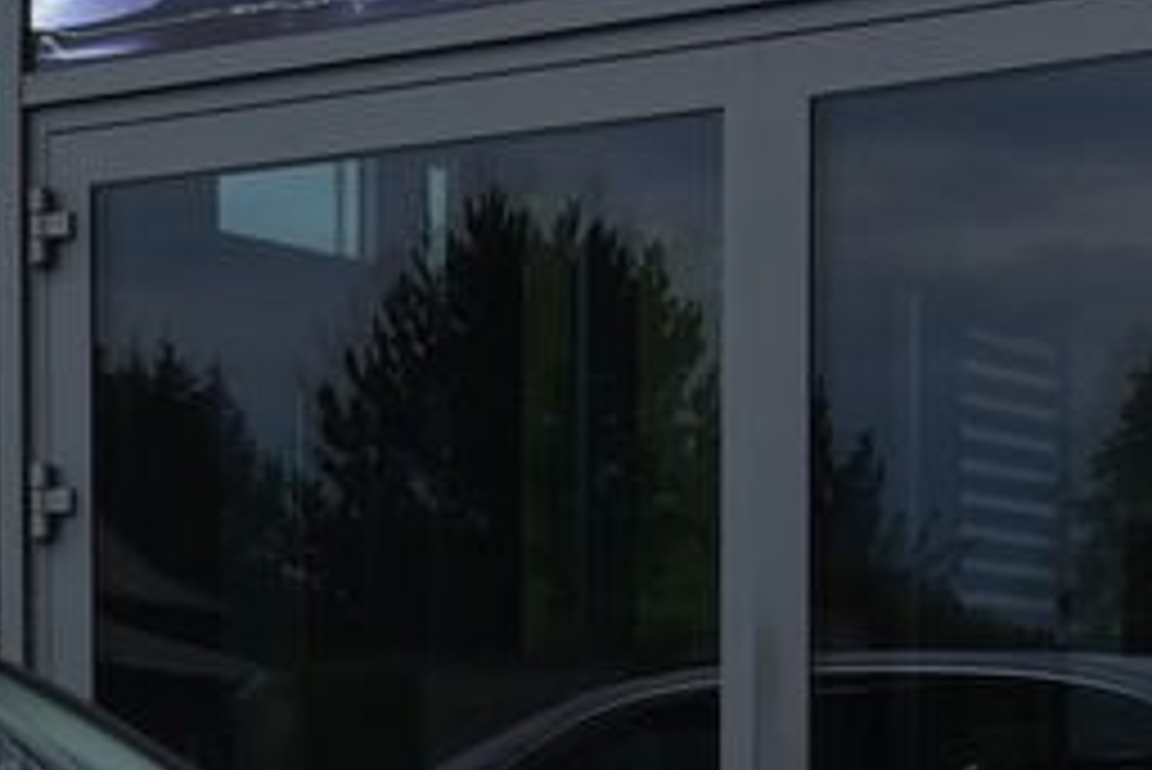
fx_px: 4867
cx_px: -176
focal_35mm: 152
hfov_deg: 13.2
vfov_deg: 8.9
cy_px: 1013
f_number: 9
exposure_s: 1/320
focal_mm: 38
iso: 500
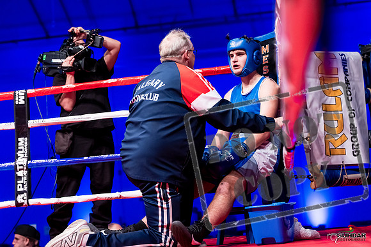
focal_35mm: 65
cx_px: 186
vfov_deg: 20.9
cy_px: 124
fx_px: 670
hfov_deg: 31.0
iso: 3200
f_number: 2.8
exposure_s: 1/800
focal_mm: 65
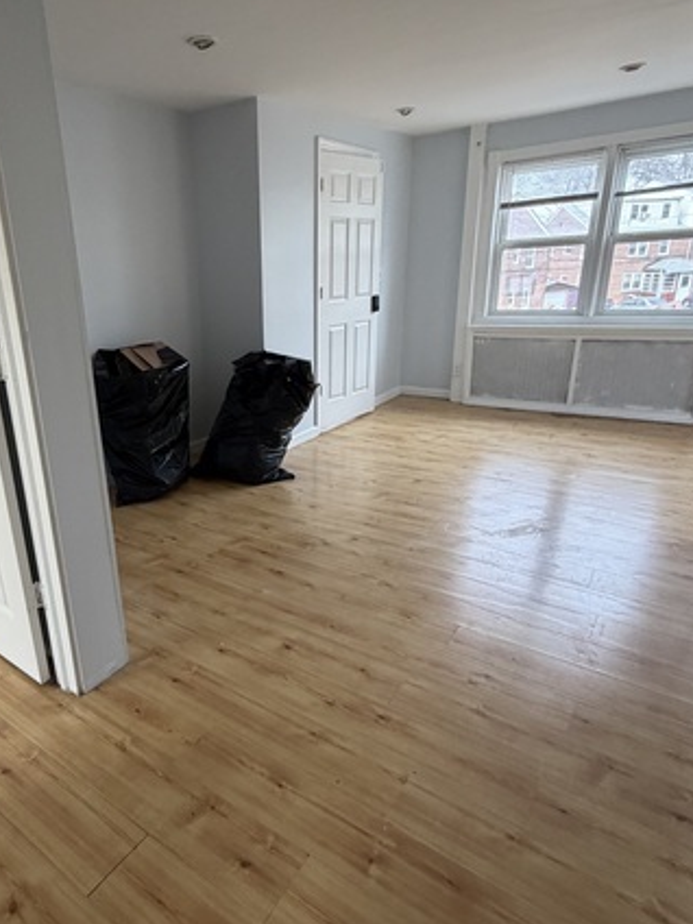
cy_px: 483
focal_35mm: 22
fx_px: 587
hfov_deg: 59.8
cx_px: 238
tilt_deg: -17.9
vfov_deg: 76.3
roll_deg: +3.3
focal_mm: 2.22
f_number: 2.2
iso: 320
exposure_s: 1/121
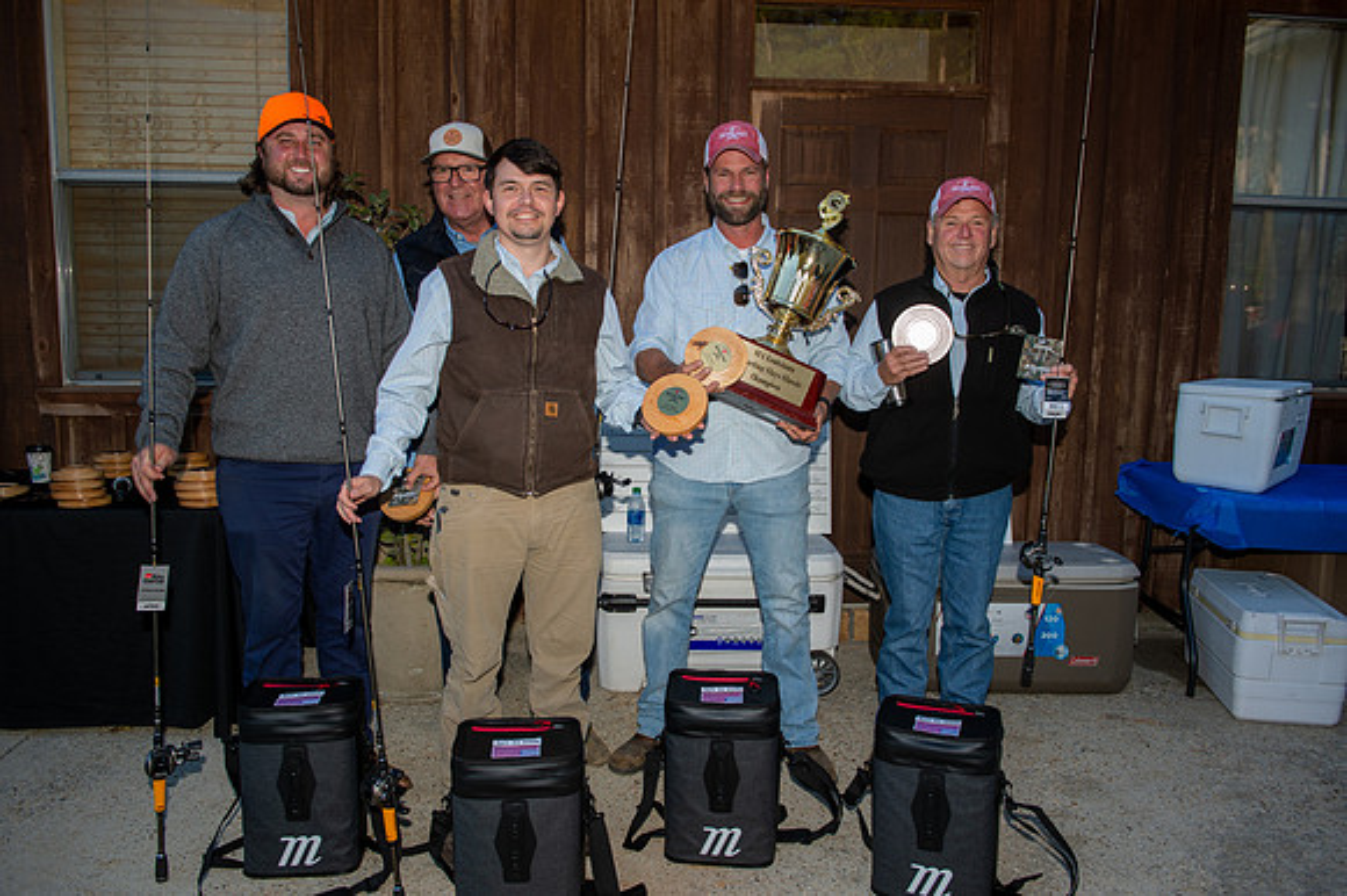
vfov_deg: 46.4
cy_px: 448
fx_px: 1047
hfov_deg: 65.5
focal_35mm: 28
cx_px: 674
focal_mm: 28
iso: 125
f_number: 5
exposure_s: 1/200
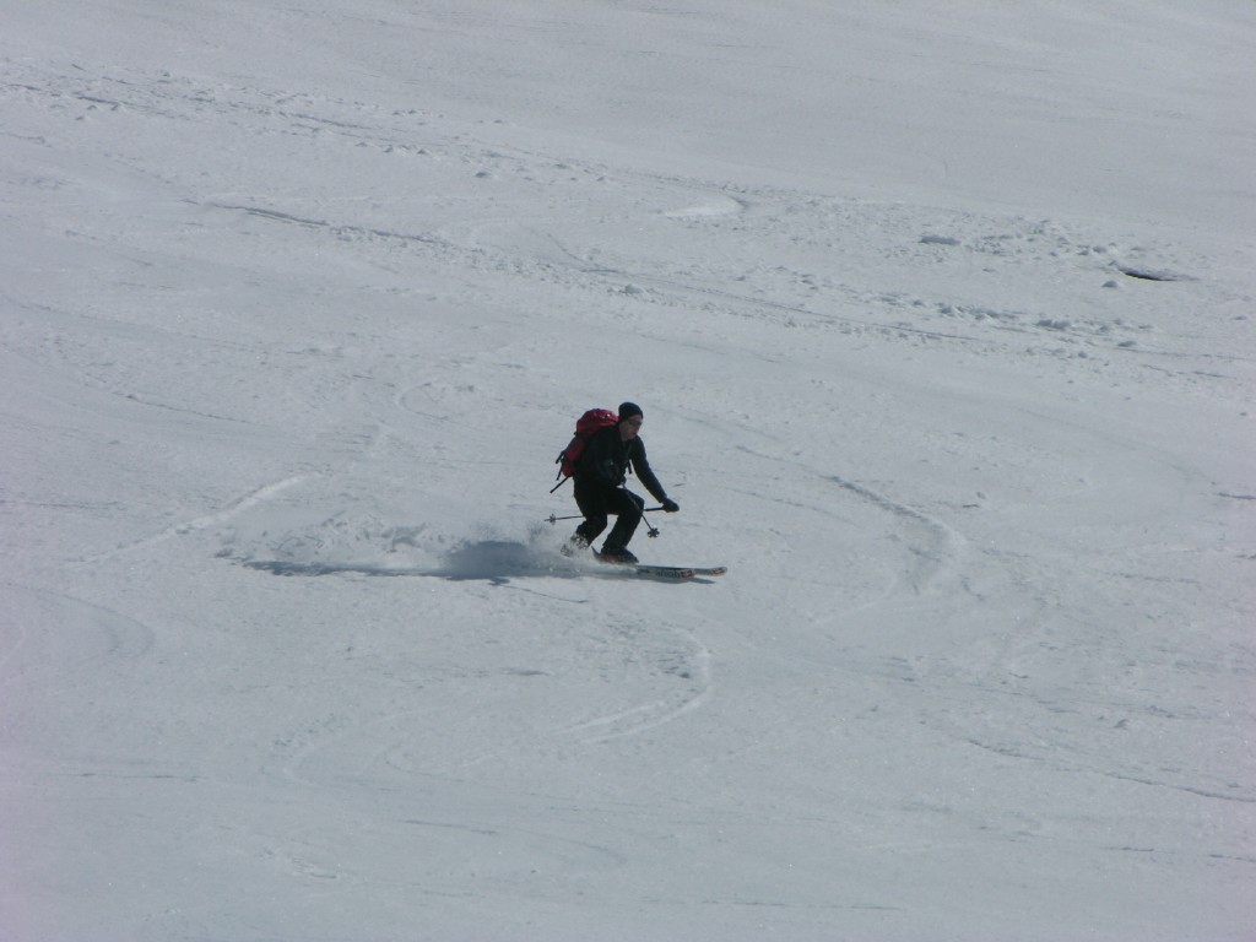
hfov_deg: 7.1
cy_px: 471
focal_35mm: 280
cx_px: 628
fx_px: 10159
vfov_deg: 5.3
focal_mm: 71.2
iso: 50
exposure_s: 1/607
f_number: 7.4
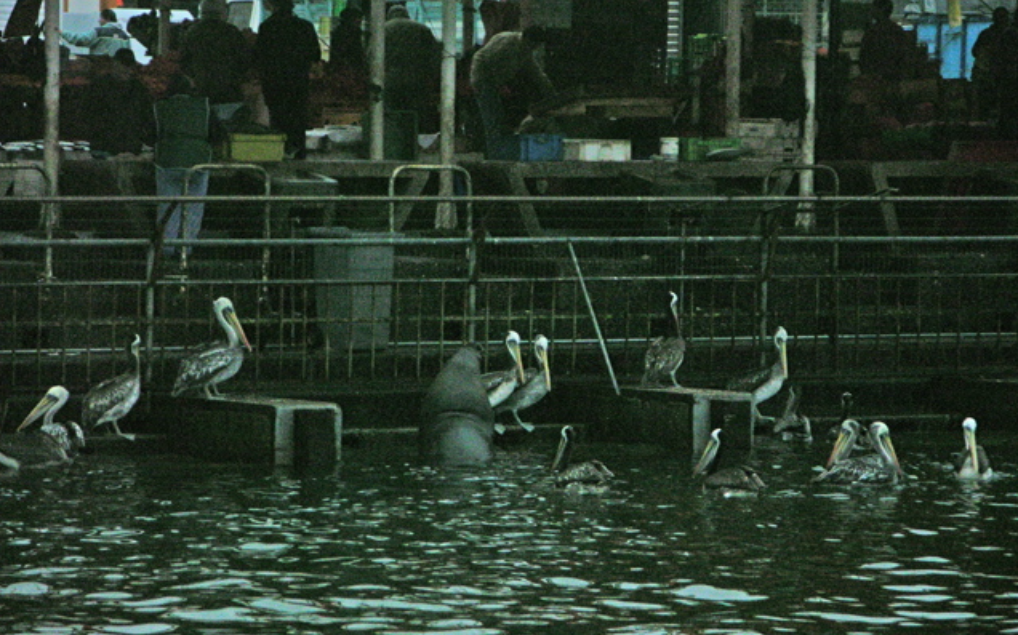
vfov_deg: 5.9
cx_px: 511
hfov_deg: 9.4
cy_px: 294
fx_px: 6212
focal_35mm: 224
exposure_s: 1/253
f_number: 4.1
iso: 200
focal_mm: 52.4
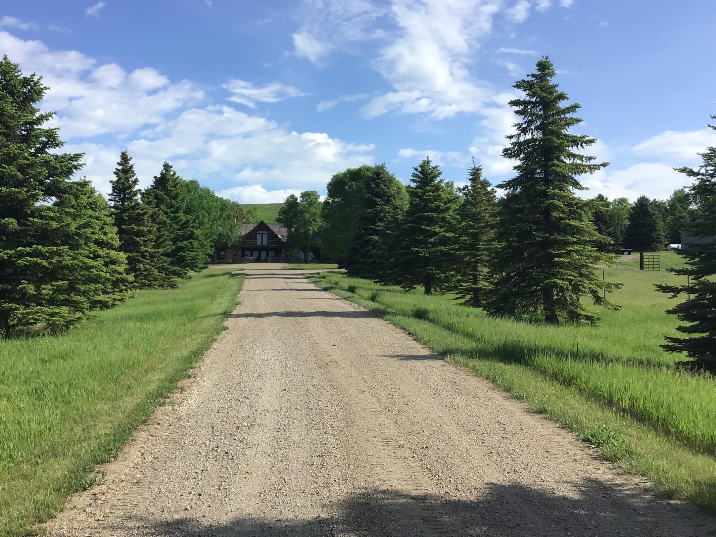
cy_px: 253
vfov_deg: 33.6
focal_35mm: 43
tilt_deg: +4.8
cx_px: 298
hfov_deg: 43.7
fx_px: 889
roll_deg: -0.2
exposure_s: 1/1508
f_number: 2.4
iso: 25
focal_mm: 3.3
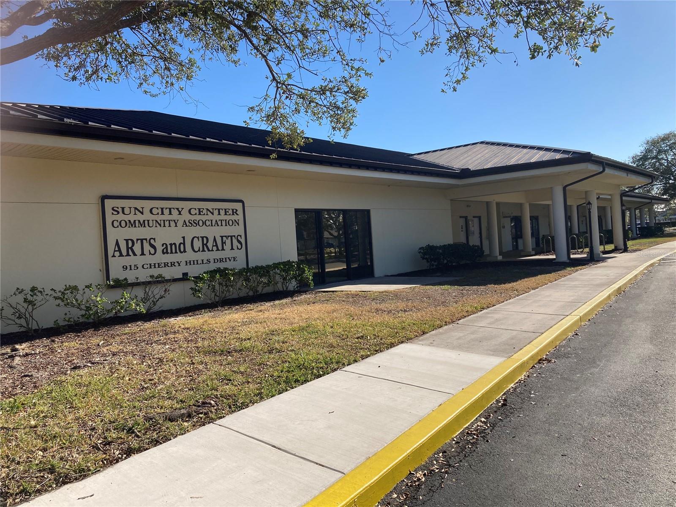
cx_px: 338
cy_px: 254
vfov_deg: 49.7
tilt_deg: -0.5
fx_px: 547
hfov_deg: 63.4
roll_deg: +3.3
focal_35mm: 28
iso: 20
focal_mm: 3.99
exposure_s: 1/2000
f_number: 1.8
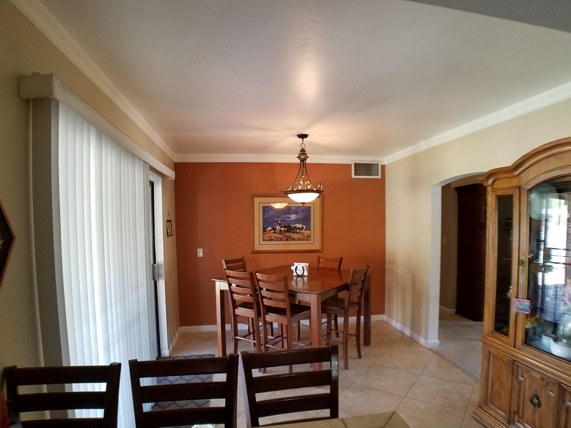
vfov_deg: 49.7
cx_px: 303
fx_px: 462
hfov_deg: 63.4
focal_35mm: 28
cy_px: 220
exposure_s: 1/50
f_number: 1.7
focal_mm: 4.2
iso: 200
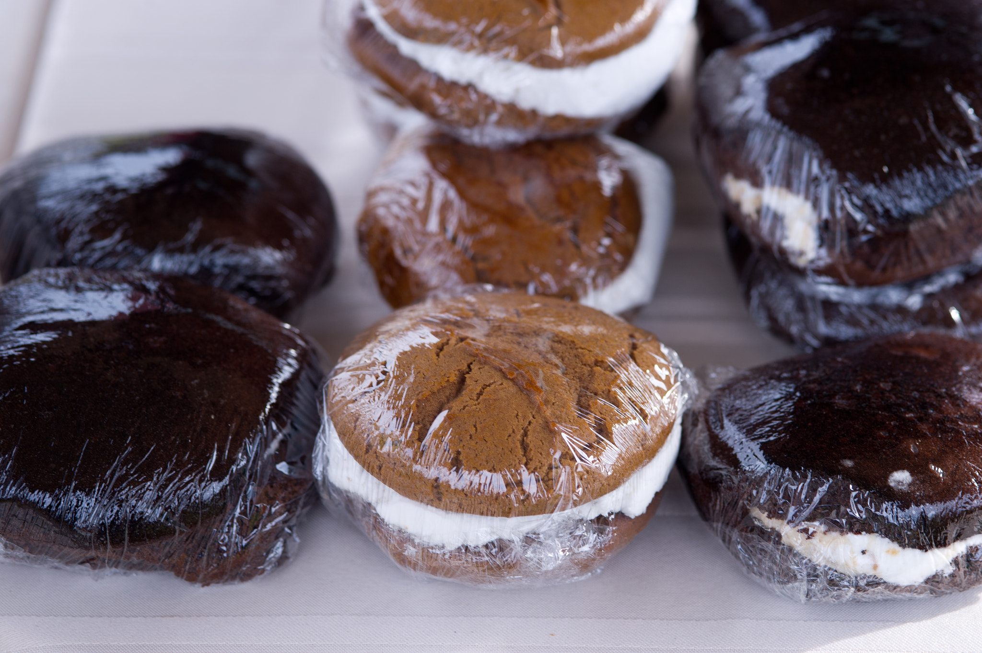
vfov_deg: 13.0
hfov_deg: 19.5
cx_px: 491
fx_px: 2862
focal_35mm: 105
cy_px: 326
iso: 200
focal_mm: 105
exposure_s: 1/125
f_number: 5.6
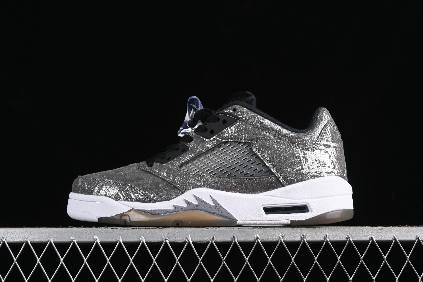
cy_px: 141
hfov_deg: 27.0
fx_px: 881
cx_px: 212
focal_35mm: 75
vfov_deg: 18.2
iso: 125
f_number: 7.1
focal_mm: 50
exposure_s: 1/125
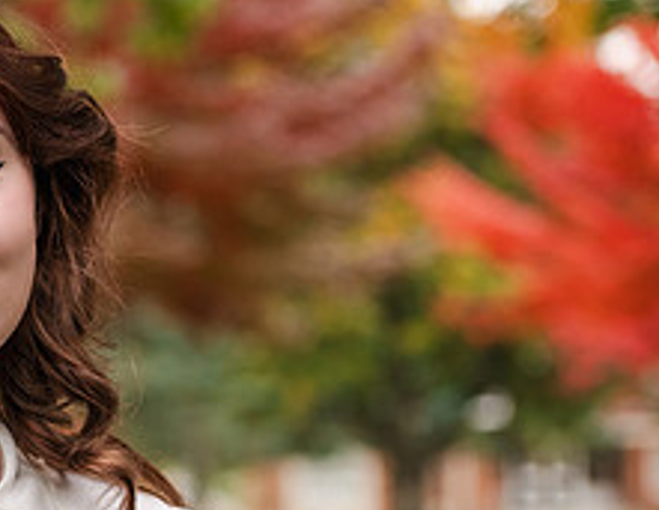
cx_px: -287
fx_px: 4448
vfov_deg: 6.6
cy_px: 426
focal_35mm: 231
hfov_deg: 8.3
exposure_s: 1/250
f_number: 4
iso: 320
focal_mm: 80
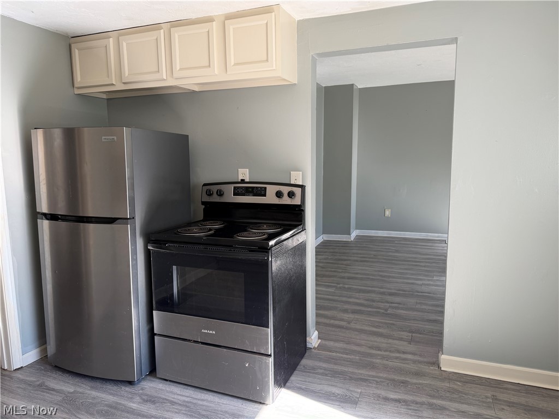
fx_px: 388
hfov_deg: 71.6
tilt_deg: -8.3
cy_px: 210
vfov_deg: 56.8
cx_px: 280
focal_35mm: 24
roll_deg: +1.5
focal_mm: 6.76
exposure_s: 1/121
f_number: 1.78
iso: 100
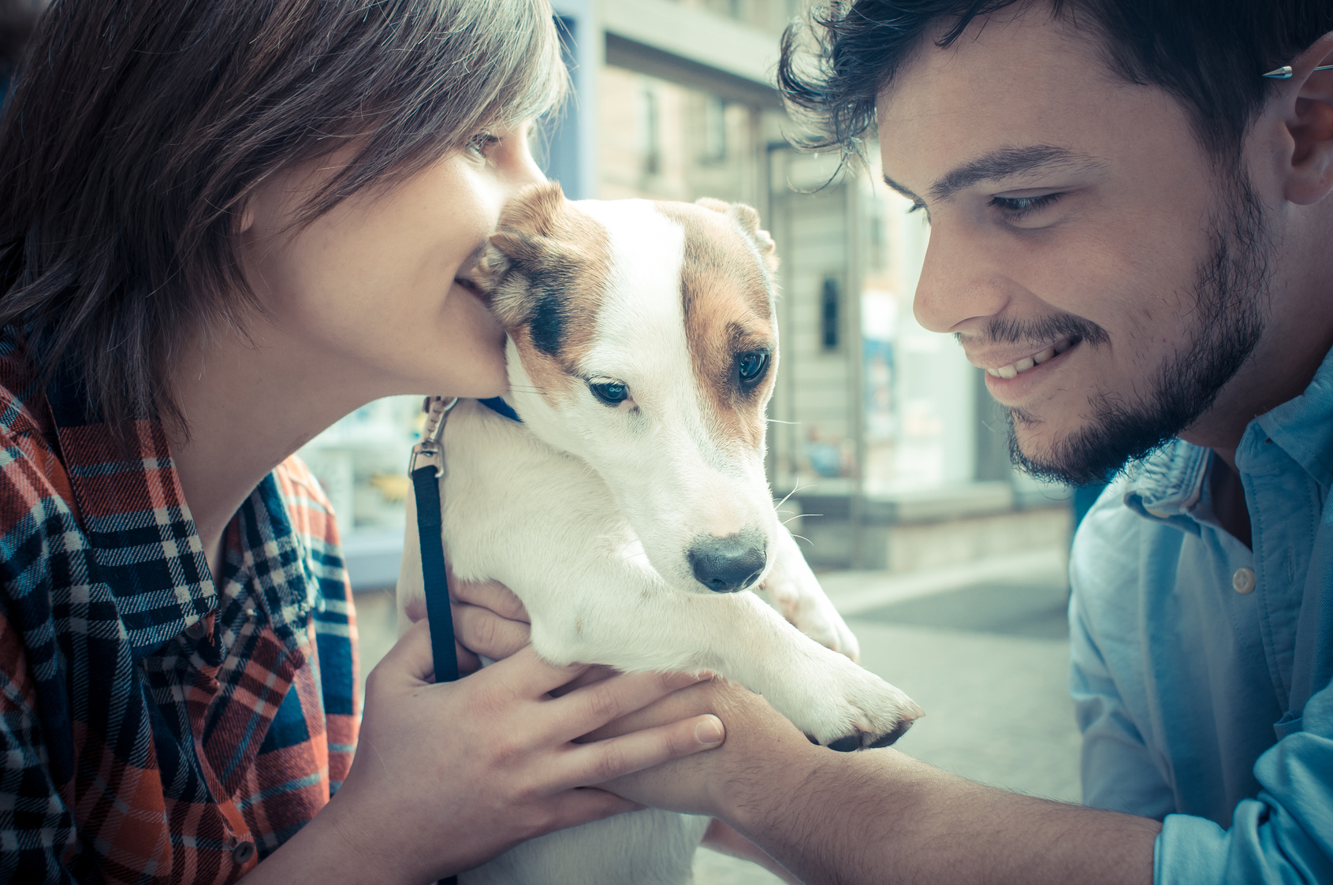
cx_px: 666
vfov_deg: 36.8
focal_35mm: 36
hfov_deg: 53.2
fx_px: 1331
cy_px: 442
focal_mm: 24
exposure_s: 1/250
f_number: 4
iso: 400
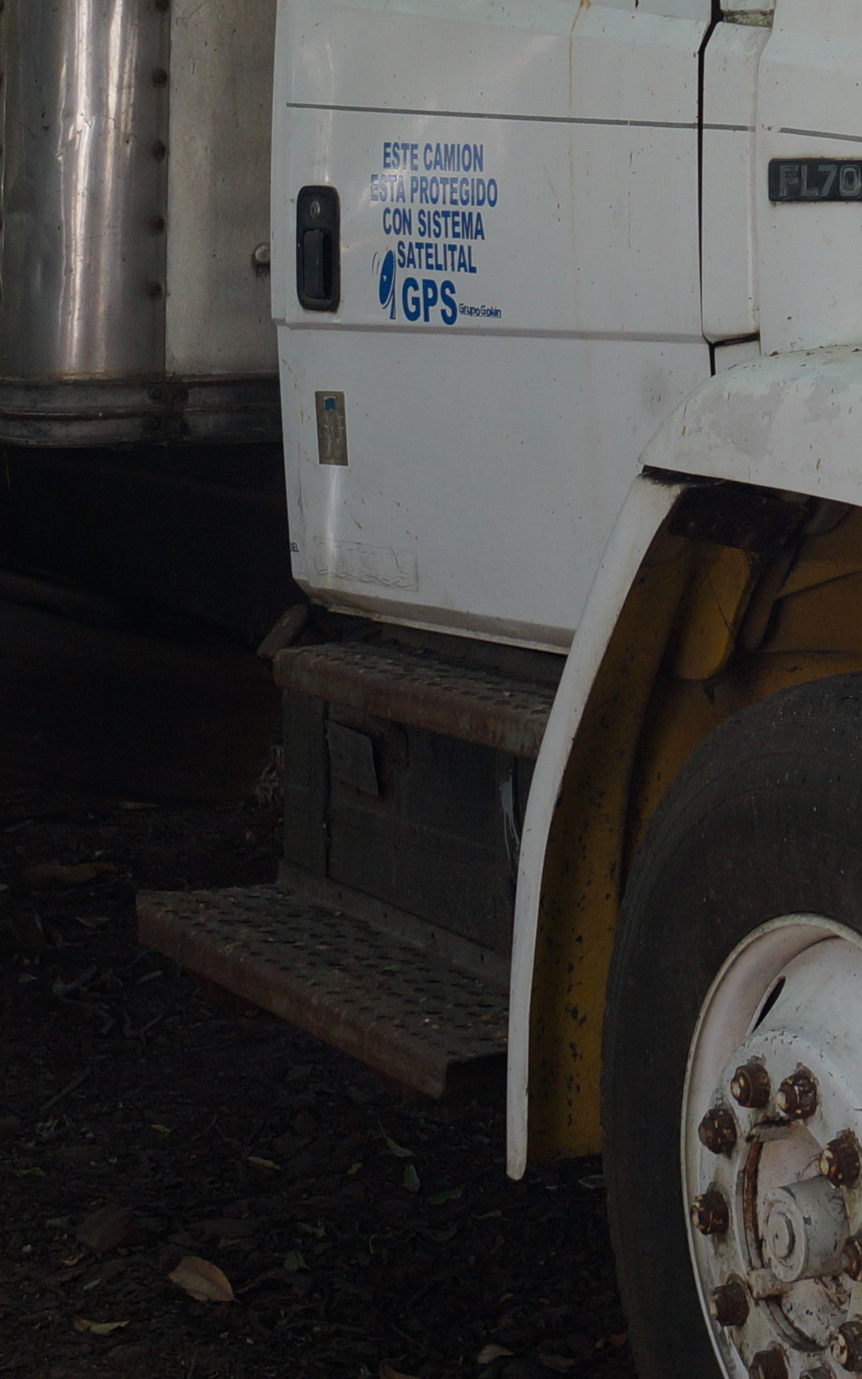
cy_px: -38
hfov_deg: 13.4
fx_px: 3608
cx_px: 949
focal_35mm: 96
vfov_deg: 20.8
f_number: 4
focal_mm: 20
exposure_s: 1/160
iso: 200
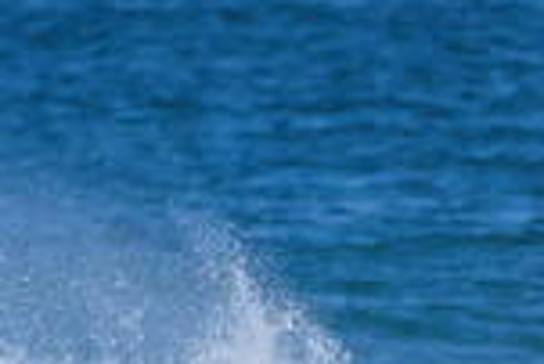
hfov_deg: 0.5
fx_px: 58202
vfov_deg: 0.4
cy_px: 661
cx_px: 151
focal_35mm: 3848
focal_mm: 1000
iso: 1400
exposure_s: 1/3200
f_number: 11
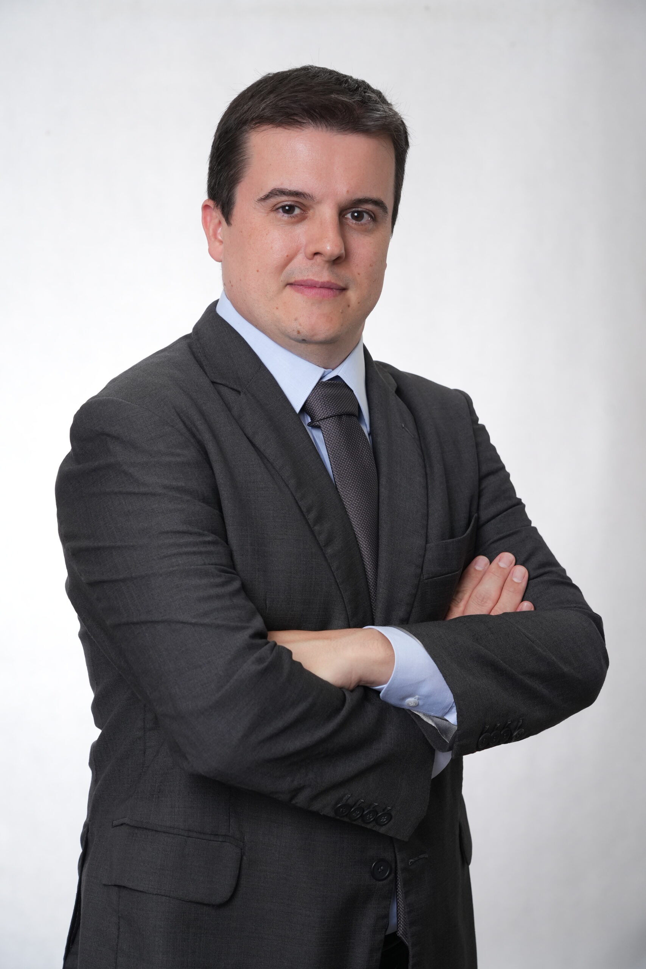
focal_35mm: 76
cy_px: 484
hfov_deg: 17.9
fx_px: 2045
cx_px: 323
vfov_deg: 26.6
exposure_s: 1/250
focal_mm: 76
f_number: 6.3
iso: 1250
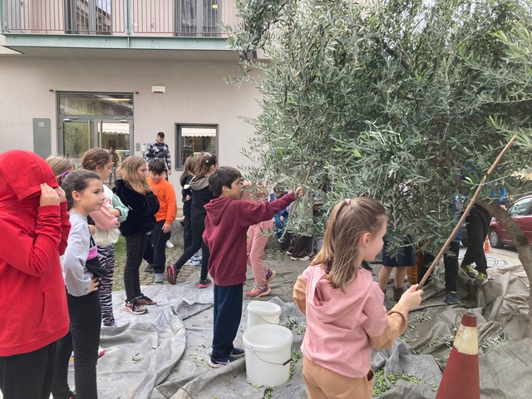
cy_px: 200
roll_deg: -1.7
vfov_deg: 49.7
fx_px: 430
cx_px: 266
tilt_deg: -5.0
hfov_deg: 63.4
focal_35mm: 28
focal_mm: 3.99
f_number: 1.8
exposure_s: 1/369
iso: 20
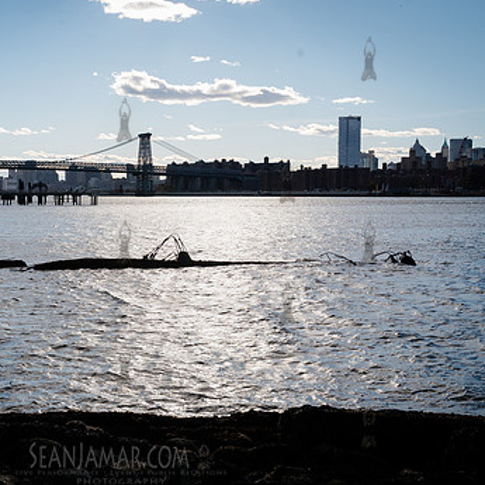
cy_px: 266
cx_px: 127
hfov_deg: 32.8
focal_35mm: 51
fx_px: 808
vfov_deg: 33.4
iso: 1000
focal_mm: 35
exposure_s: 1/2500
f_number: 9
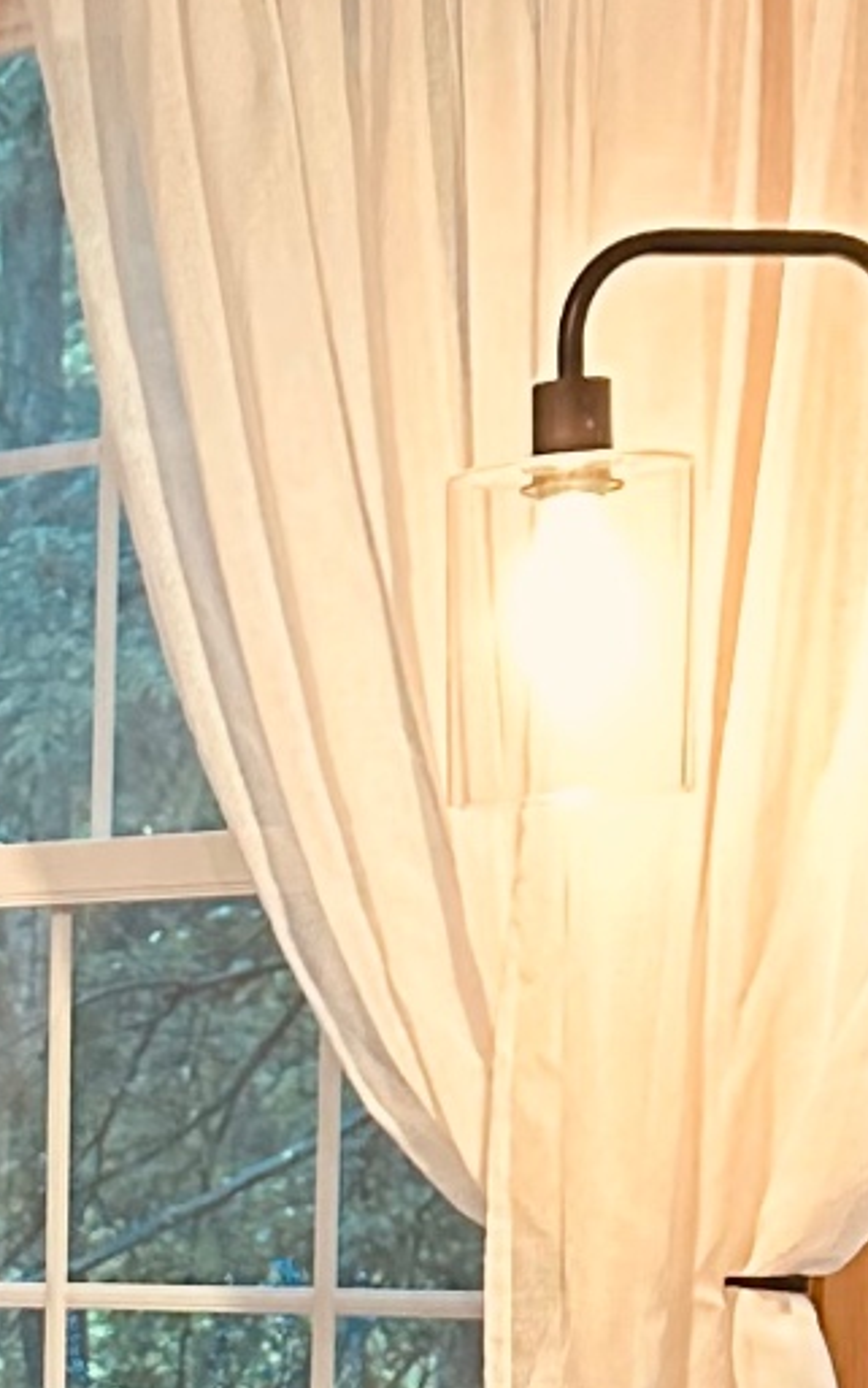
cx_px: -473
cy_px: 1918
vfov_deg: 15.5
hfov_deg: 10.0
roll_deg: -0.3
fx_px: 4803
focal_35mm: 127
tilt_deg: -7.9
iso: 640
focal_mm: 6.86
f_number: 1.78
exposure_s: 1/40
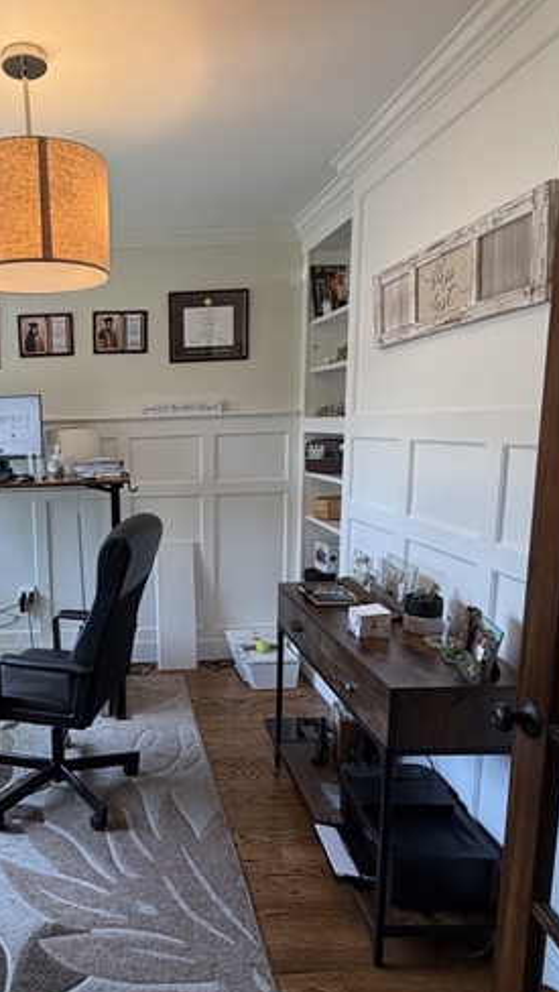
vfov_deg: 76.2
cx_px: 94
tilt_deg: -8.2
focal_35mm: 24
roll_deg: +0.8
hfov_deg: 44.8
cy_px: 535
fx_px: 632
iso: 160
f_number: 2.2
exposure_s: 1/120
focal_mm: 2.22
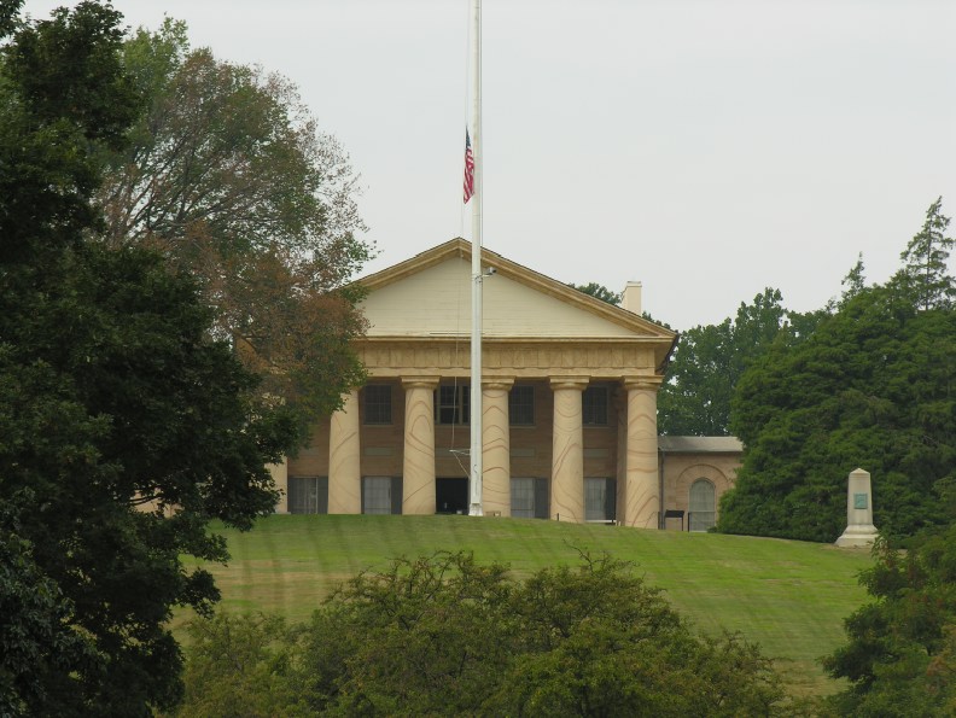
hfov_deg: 8.8
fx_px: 6218
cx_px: 478
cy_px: 359
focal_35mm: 225
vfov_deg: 6.6
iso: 50
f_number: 6.8
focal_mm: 57.3
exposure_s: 1/147
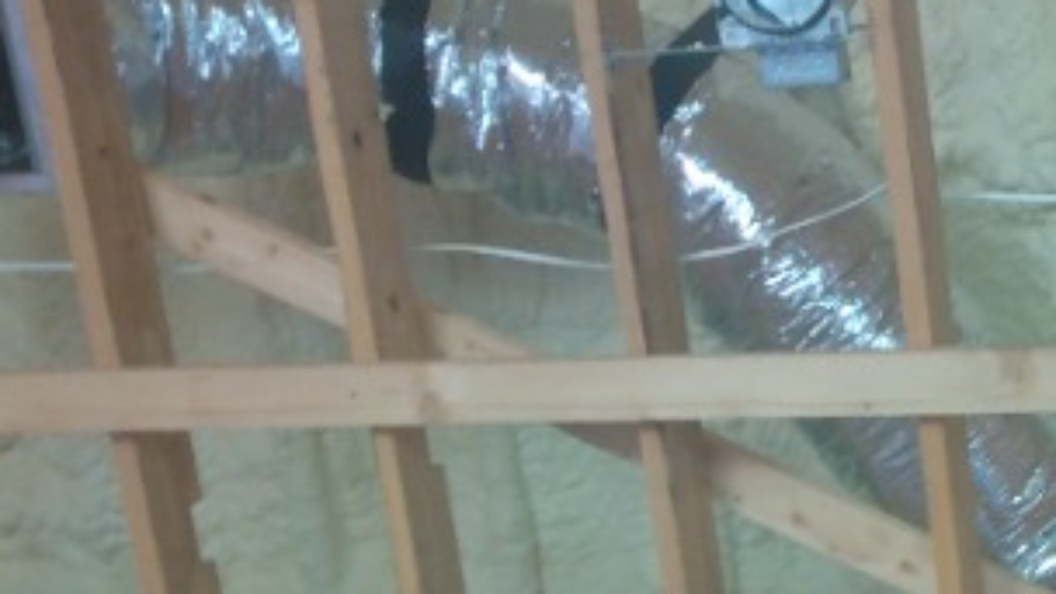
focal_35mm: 66
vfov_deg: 17.7
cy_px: 625
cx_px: 1282
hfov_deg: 27.8
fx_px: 1848
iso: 192
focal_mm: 3.54
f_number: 2
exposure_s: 1/30
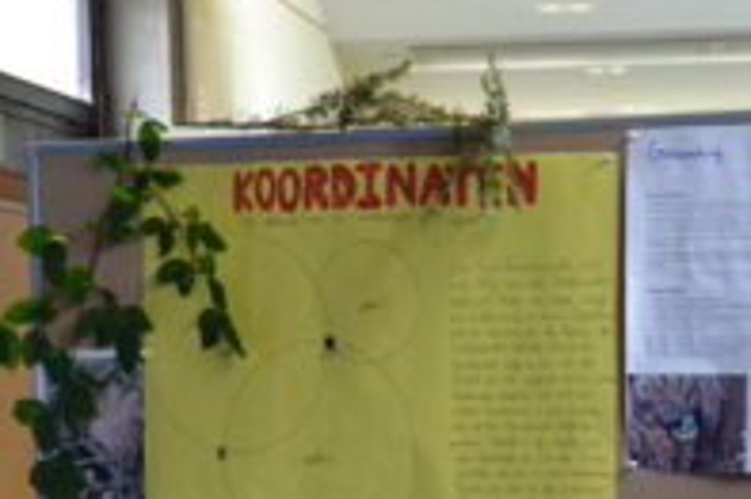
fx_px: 2543
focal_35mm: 122
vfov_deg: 11.1
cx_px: 511
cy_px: 482
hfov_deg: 16.8
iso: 2000
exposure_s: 1/60
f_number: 5
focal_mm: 40
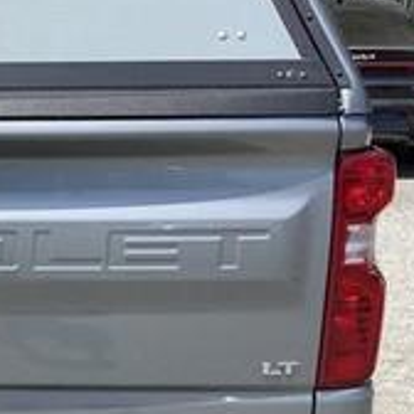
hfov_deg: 19.5
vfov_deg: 21.1
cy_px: 254
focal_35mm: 82
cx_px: -118
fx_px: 1110
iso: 25
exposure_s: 1/1274
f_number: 2.4
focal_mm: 3.3
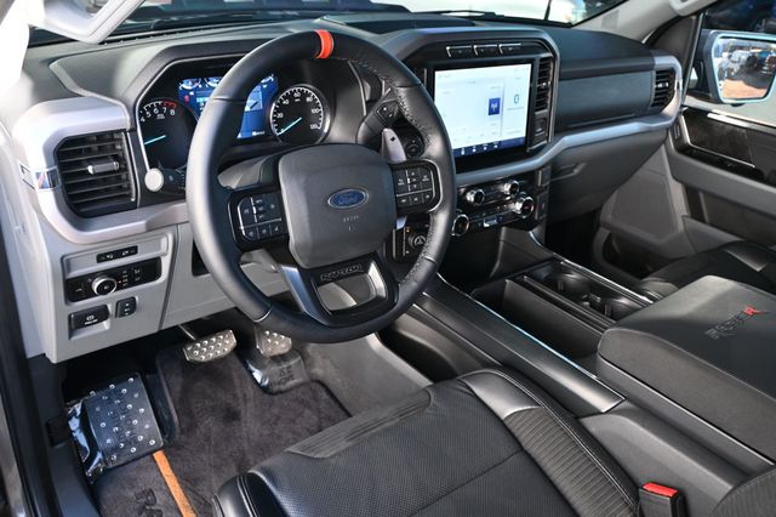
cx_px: 388
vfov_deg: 44.6
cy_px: 258
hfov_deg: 63.2
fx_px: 630
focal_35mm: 29
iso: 640
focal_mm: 19.5
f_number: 3.8
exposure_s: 1/125
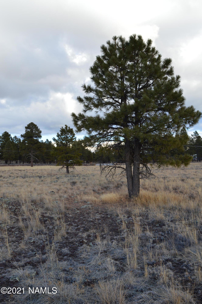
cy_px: 152
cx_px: 101
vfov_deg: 57.3
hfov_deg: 39.9
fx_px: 278
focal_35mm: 33
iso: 400
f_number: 10
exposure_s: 1/250
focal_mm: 22
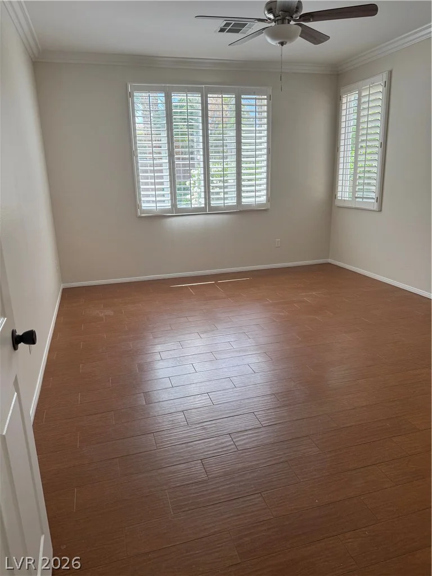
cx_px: 216
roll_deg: +0.5
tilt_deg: -15.3
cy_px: 288
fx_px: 399
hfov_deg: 56.8
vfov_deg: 71.6
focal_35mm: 24
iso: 100
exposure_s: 1/438
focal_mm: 6.76
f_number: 1.78
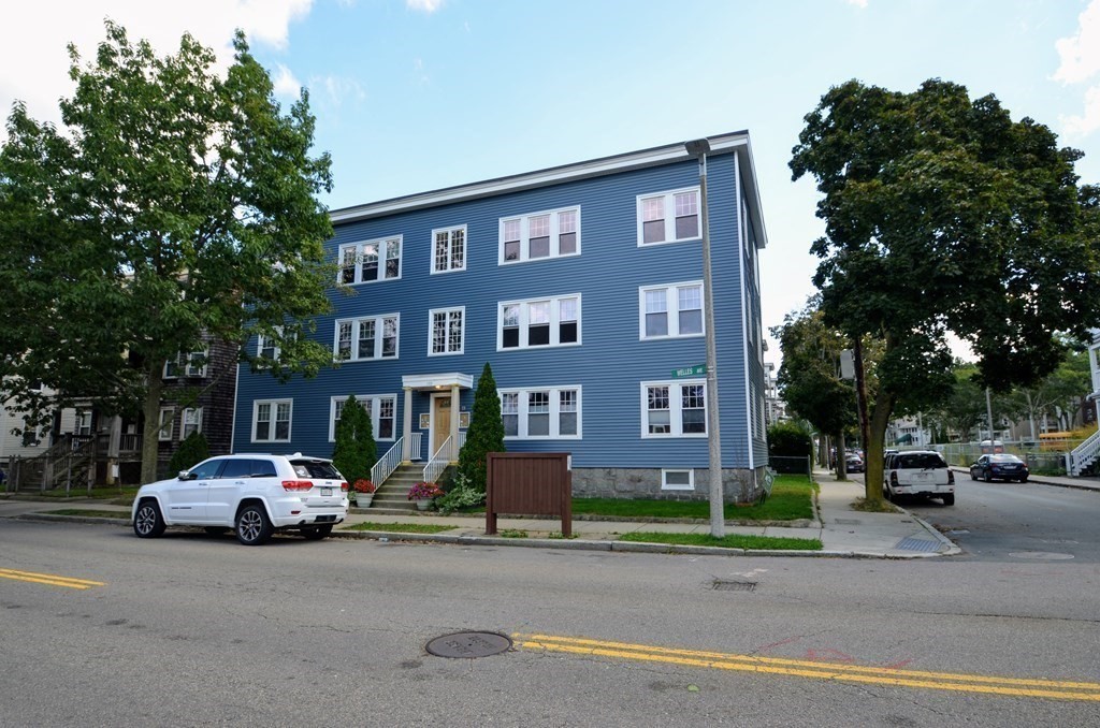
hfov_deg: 90.1
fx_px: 549
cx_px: 550
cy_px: 364
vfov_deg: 67.1
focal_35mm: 18
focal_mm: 12
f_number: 7.1
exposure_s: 1/200
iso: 200
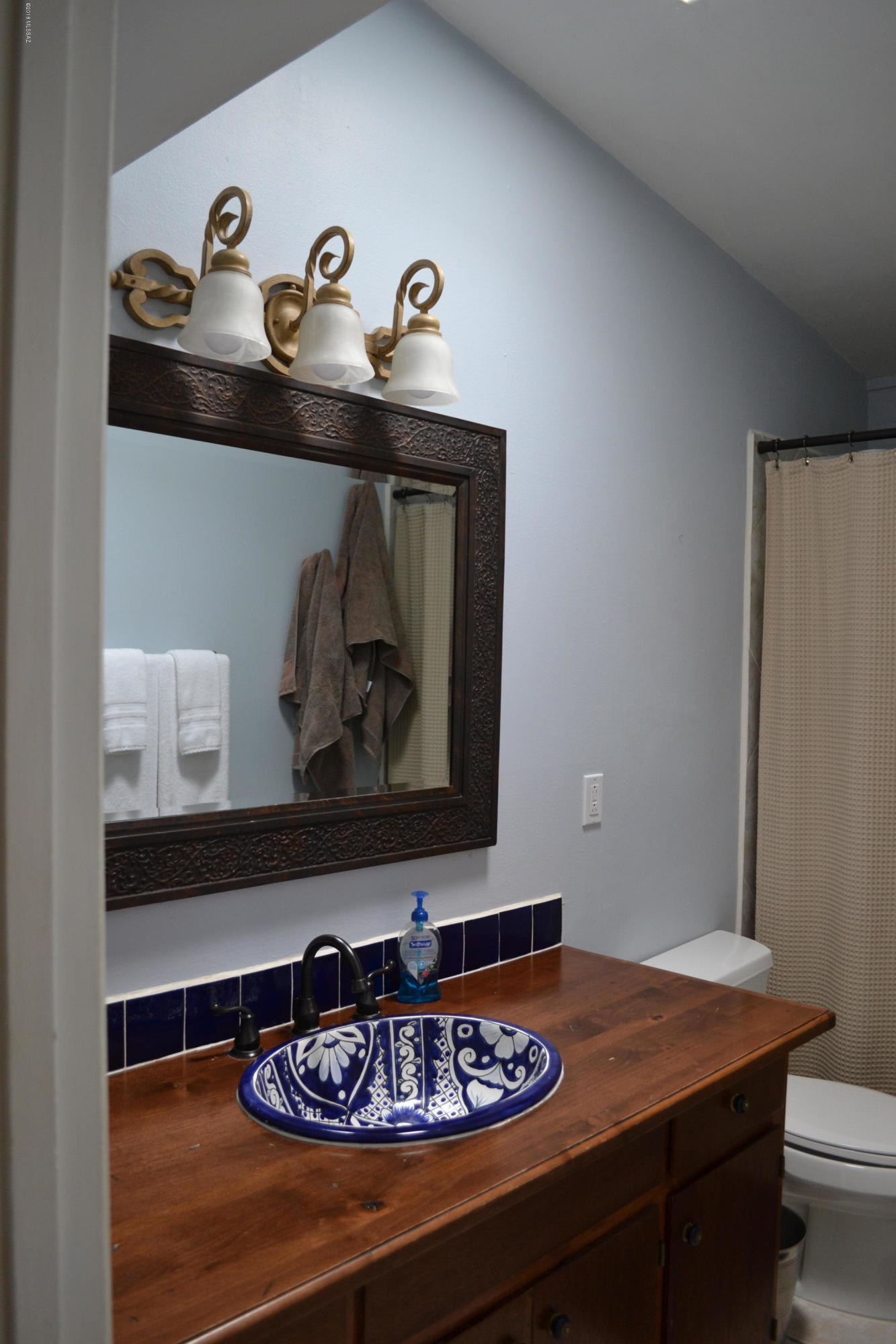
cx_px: 448
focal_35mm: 27
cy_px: 672
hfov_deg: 47.9
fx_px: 1008
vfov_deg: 67.4
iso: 450
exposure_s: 1/60
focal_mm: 18
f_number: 3.5
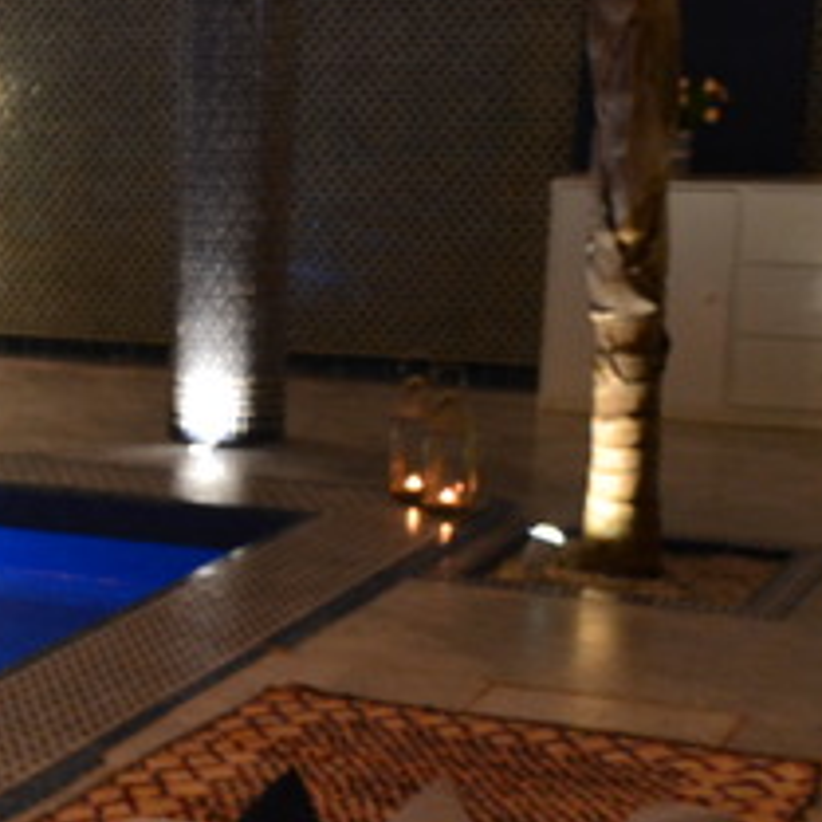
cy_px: 584
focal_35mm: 88
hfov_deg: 17.0
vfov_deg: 19.6
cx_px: -562
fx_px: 2364
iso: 800
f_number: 3.5
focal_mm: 18
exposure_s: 1/4
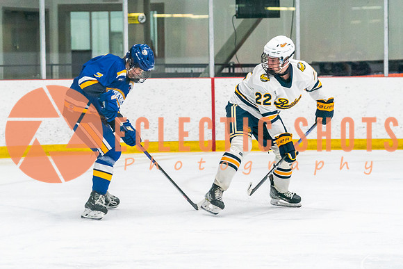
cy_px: 153
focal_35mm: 161
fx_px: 1808
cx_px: 153
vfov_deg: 8.5
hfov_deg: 12.7
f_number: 2.8
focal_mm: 84
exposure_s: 1/1250
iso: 3200
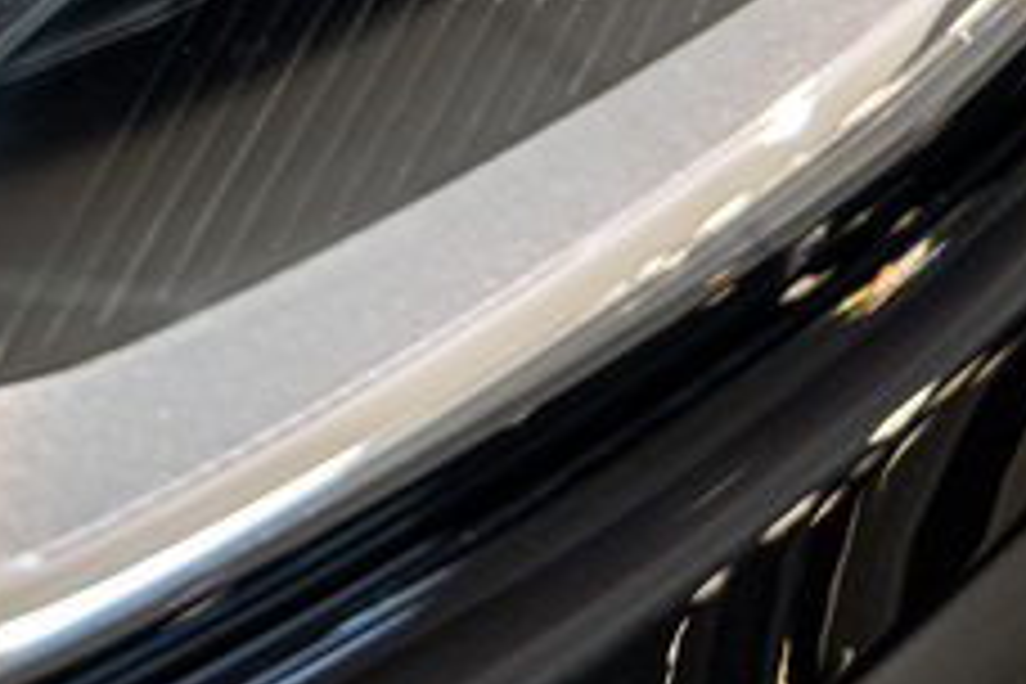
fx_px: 9575
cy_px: -423
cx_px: 943
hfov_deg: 6.1
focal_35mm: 336
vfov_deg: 4.1
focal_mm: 75
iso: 640
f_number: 2.8
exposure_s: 1/125
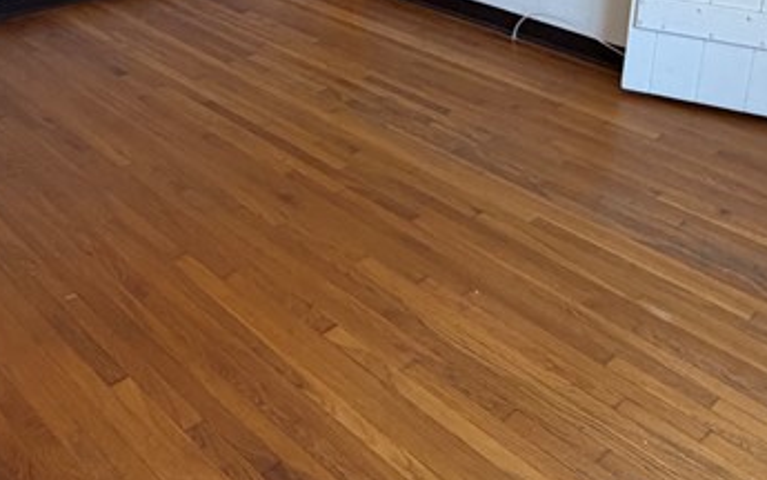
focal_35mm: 44
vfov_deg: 27.7
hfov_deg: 45.2
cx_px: 362
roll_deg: -0.9
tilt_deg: -19.6
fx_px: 920
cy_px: 9
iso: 125
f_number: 2.2
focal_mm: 2.22
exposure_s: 1/121
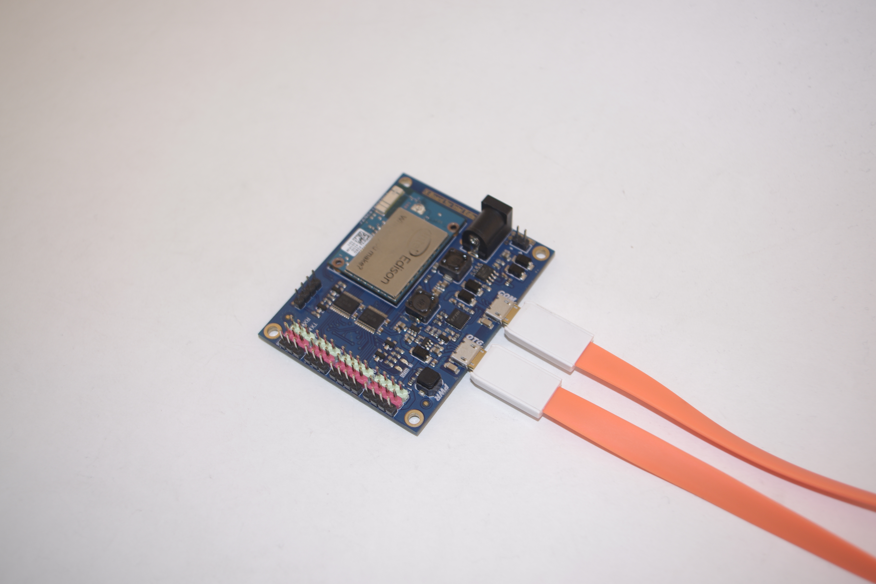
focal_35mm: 40
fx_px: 973
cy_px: 292
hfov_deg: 48.5
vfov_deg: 33.4
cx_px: 441
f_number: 4
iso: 100
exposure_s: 1/25
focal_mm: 26.25
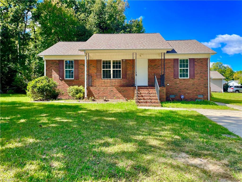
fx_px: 182
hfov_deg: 67.3
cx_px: 121
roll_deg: +0.3
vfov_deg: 53.1
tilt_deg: +2.1
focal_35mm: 26
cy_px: 91
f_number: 1.6
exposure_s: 1/1006
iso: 32
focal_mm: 4.2
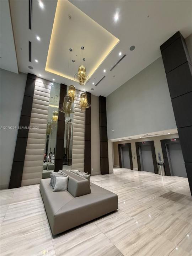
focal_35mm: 14
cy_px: 128
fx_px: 104
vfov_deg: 102.1
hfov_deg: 85.7
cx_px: 96
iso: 400
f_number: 2.2
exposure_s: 1/60
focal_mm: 2.22
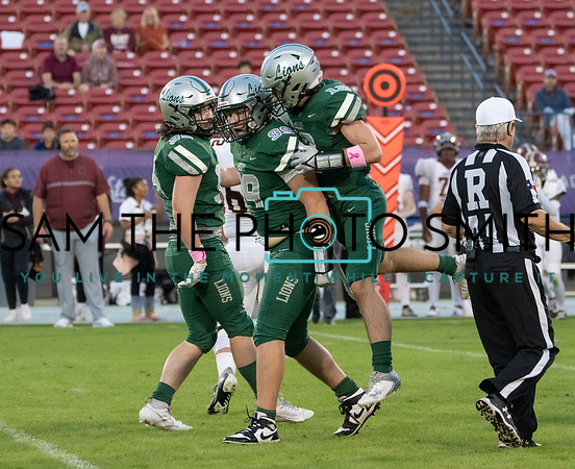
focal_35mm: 302
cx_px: 300
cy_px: 222
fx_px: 5170
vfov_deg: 5.2
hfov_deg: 6.4
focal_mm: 196
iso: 5000
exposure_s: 1/1250
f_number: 5.6
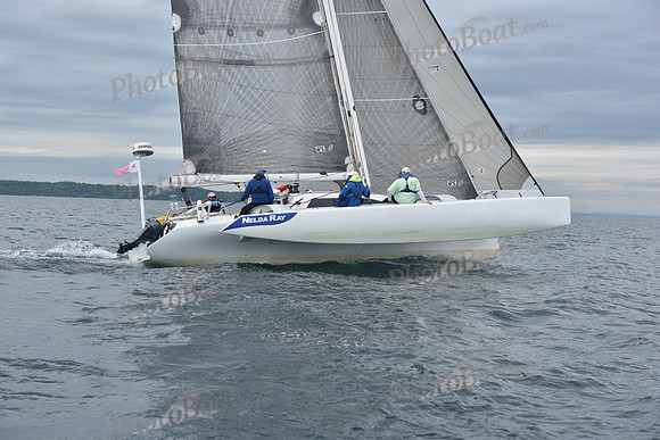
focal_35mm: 70
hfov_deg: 28.8
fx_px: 1284
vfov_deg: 19.5
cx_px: 330
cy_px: 220
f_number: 8
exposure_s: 1/800
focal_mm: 70
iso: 250
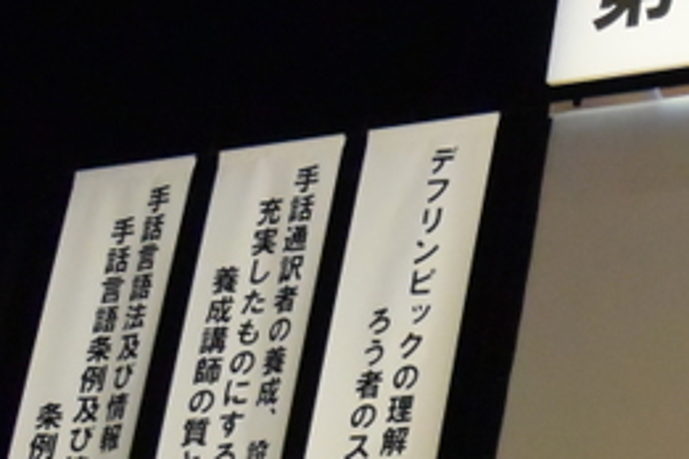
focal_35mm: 133
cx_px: 1328
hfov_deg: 13.5
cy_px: 623
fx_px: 2545
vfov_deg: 10.1
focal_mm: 11.5
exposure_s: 1/60
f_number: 5.3
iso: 2800
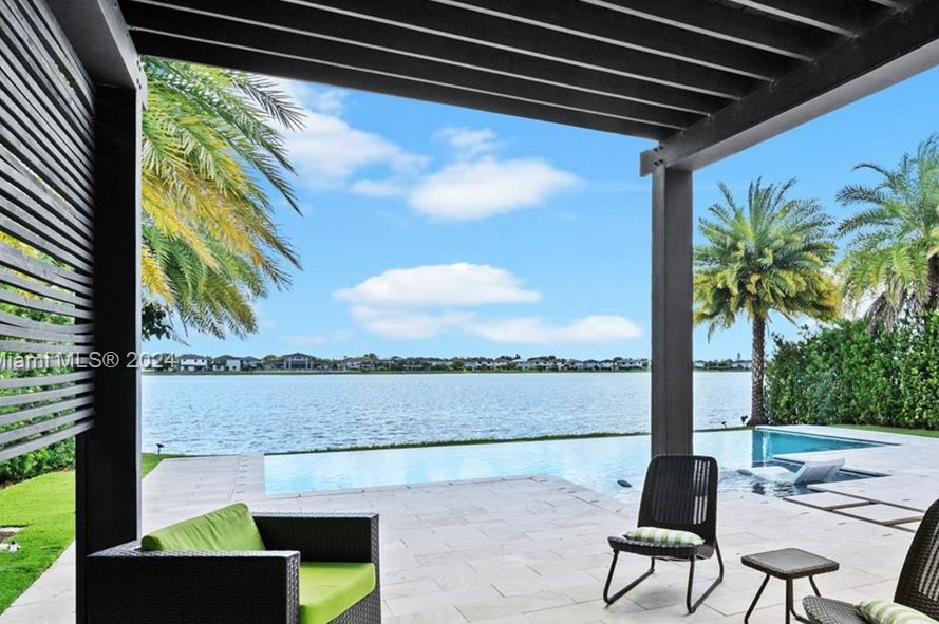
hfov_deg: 64.1
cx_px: 683
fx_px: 704
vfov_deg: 47.7
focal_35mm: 27
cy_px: 363
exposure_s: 1/250
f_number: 8
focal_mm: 15
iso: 200
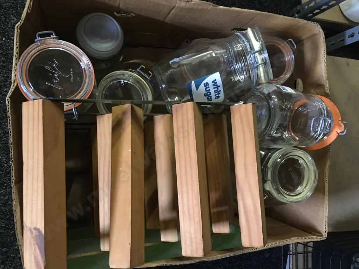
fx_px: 301
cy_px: 134
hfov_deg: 61.7
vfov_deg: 48.2
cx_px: 180
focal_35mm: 29
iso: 125
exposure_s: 1/8
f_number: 2.2
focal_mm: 4.15
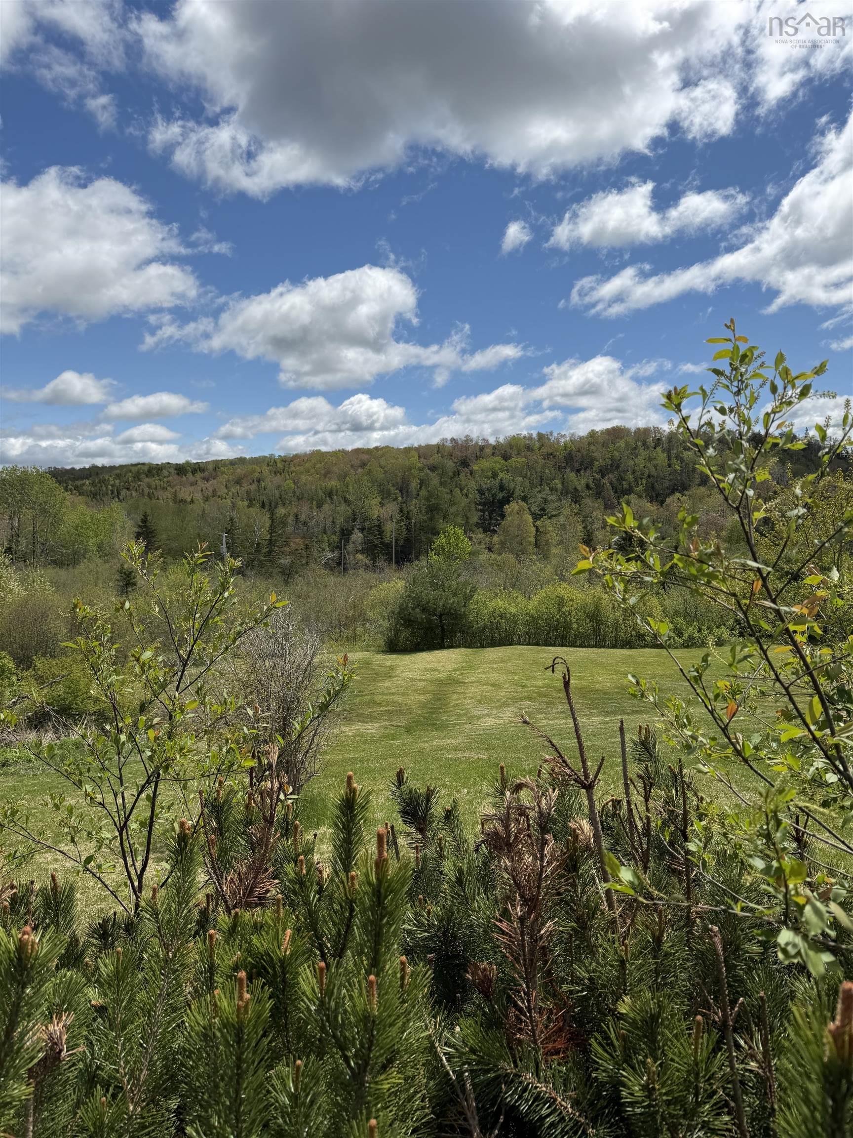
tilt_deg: -5.8
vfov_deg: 71.6
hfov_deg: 56.8
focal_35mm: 24
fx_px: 789
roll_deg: +0.1
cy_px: 569
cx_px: 426
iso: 80
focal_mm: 6.76
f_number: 1.78
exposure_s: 1/8130
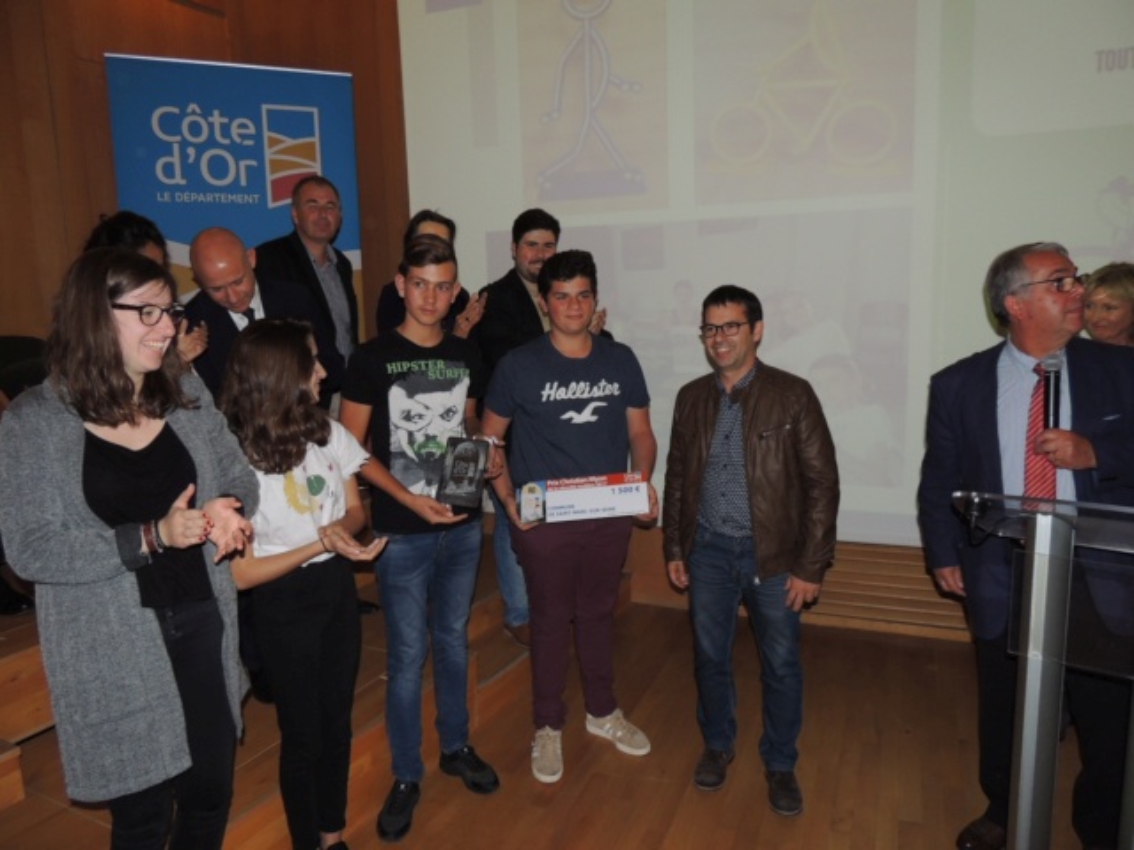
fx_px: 786
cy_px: 425
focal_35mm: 24
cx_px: 567
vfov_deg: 56.8
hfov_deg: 71.6
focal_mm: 4.3
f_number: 3
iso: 200
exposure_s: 1/30
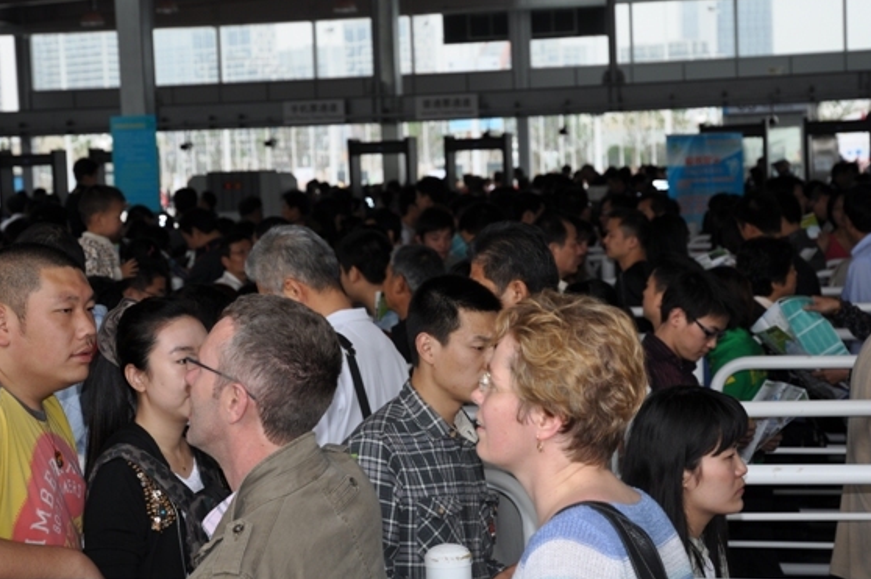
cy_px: 261
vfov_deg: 15.9
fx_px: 2079
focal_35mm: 86
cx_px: 459
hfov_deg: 23.7
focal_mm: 50
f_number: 5
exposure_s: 1/200
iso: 200
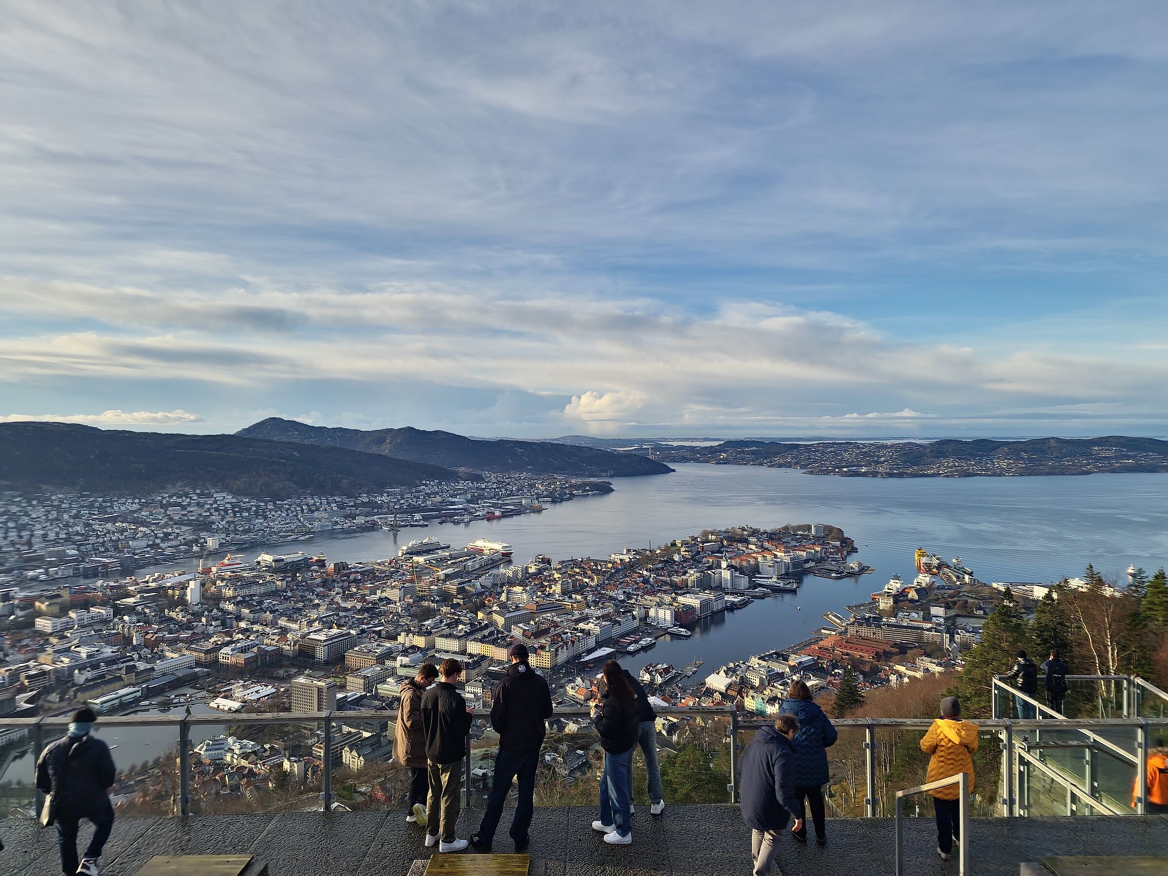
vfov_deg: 58.9
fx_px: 776
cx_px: 584
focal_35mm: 23
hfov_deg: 73.9
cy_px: 438
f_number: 1.8
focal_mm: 6.4
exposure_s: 1/662
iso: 50
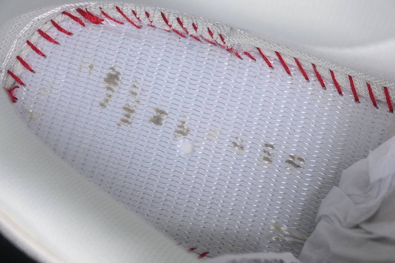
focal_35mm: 75
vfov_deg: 18.2
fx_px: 823
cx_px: 198
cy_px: 132
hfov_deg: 27.0
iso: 160
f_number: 7.1
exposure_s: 1/80
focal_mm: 50
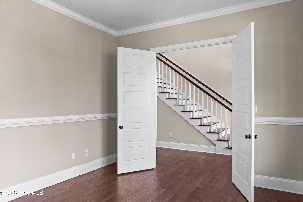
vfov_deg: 53.1
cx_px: 152
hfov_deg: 73.7
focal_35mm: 24
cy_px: 101
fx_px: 202
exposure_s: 1/125
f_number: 2.8
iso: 800
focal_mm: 24
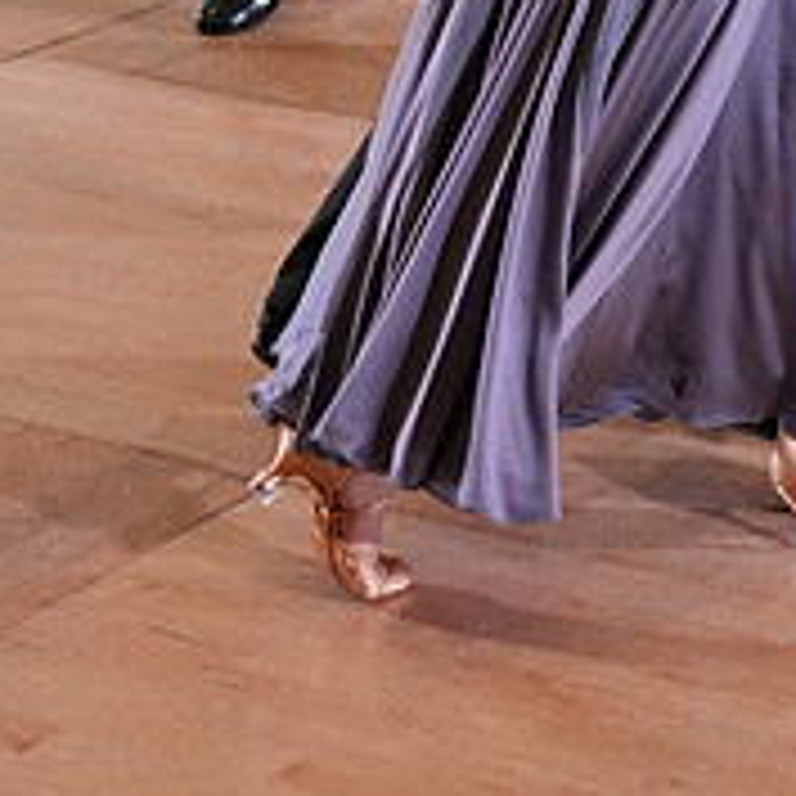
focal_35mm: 159
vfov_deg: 10.6
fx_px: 4137
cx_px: 713
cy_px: -450
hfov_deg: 10.9
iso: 2500
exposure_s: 1/500
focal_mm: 57
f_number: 4
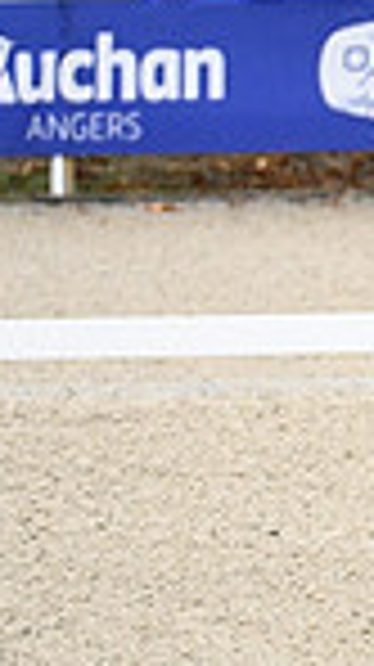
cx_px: 928
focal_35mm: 1106
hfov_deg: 1.1
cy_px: -11
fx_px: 19544
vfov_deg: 2.0
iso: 2800
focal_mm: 270
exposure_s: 1/1250
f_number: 4.5
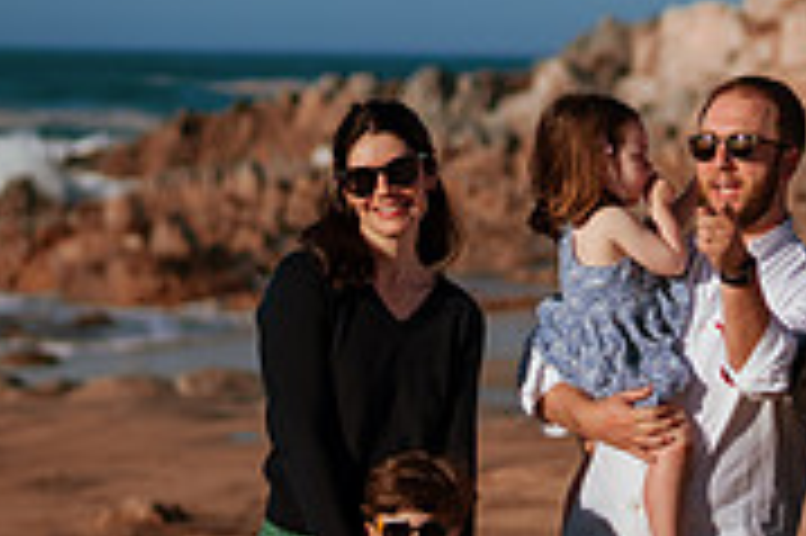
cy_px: 367
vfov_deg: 7.3
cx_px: 1018
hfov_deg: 10.7
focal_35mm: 188
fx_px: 4205
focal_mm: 58
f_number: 2.2
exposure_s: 1/8000
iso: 50
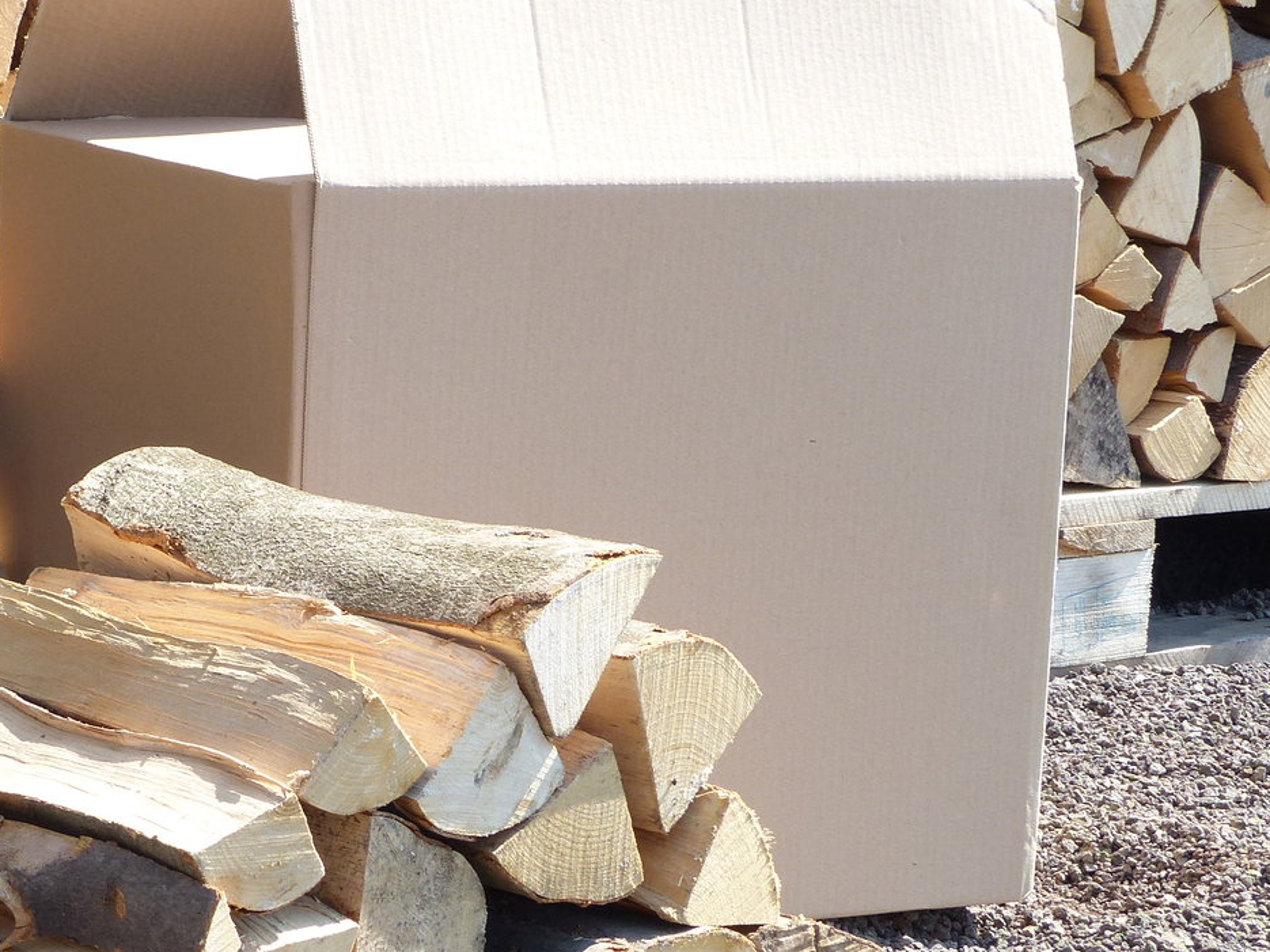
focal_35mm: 142
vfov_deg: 10.4
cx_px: 341
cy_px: 610
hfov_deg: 13.9
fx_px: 5209
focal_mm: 15
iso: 100
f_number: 4
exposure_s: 1/250
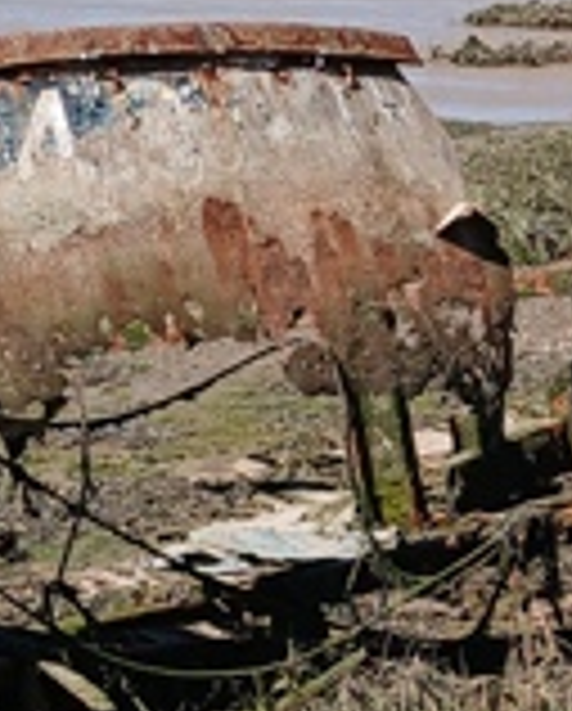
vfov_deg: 14.7
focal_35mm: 130
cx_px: -423
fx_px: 2743
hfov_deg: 11.2
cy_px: 153
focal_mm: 3.98
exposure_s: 1/463
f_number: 1.8
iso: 20
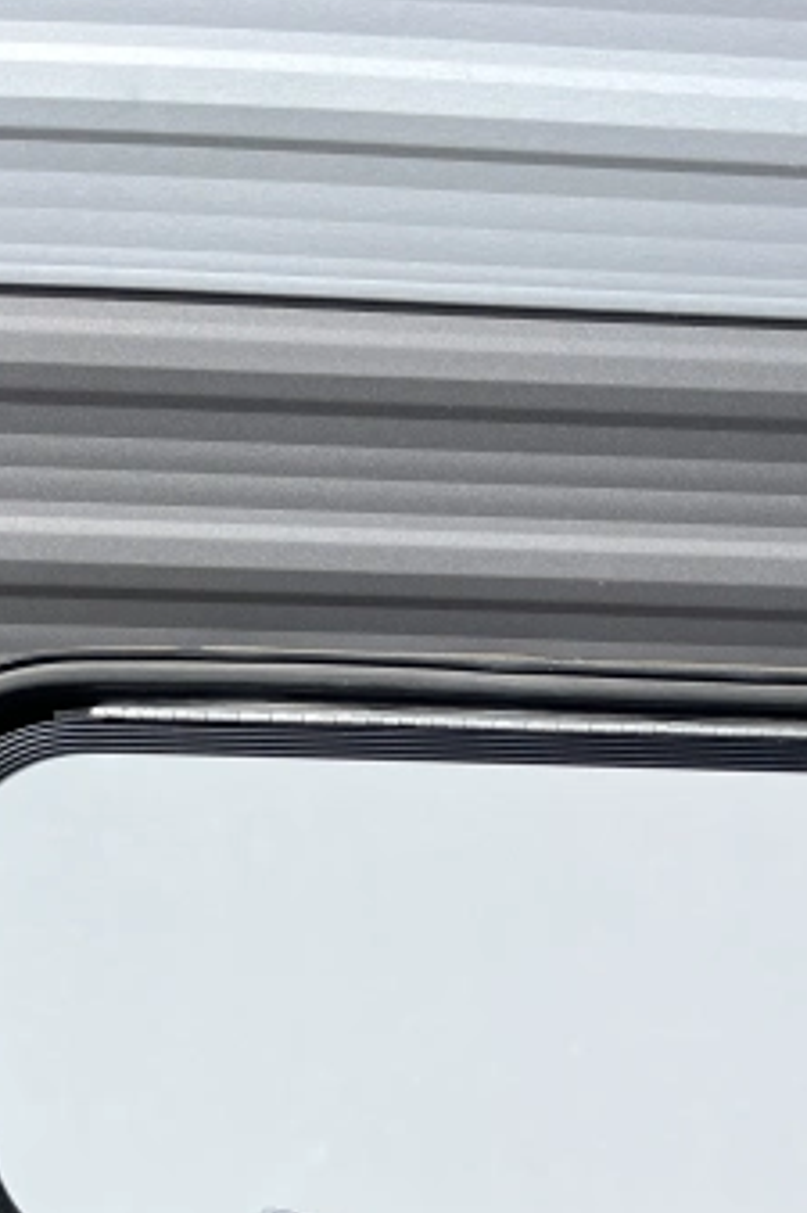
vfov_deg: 30.3
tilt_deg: -28.5
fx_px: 2154
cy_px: 1048
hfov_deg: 19.0
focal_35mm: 64
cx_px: 1151
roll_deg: -1.9
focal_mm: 5.1
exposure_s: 1/4149
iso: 50
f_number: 1.6
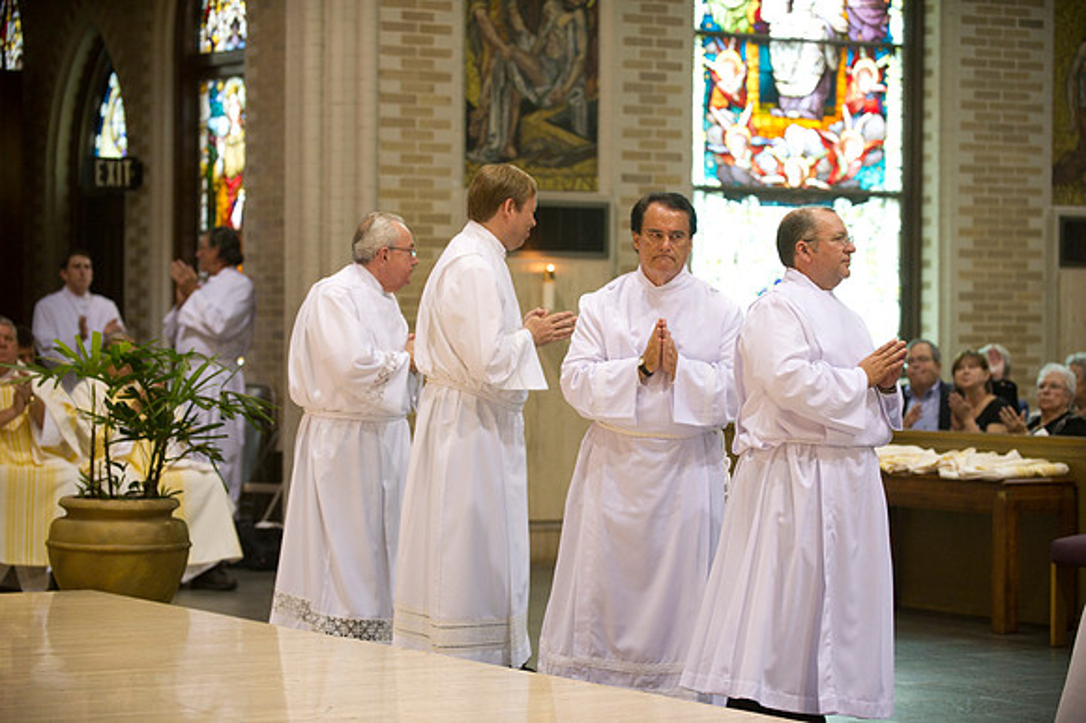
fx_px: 3166
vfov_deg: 13.0
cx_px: 543
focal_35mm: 105
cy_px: 362
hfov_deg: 19.5
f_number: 2.8
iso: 2000
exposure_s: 1/125
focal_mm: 105
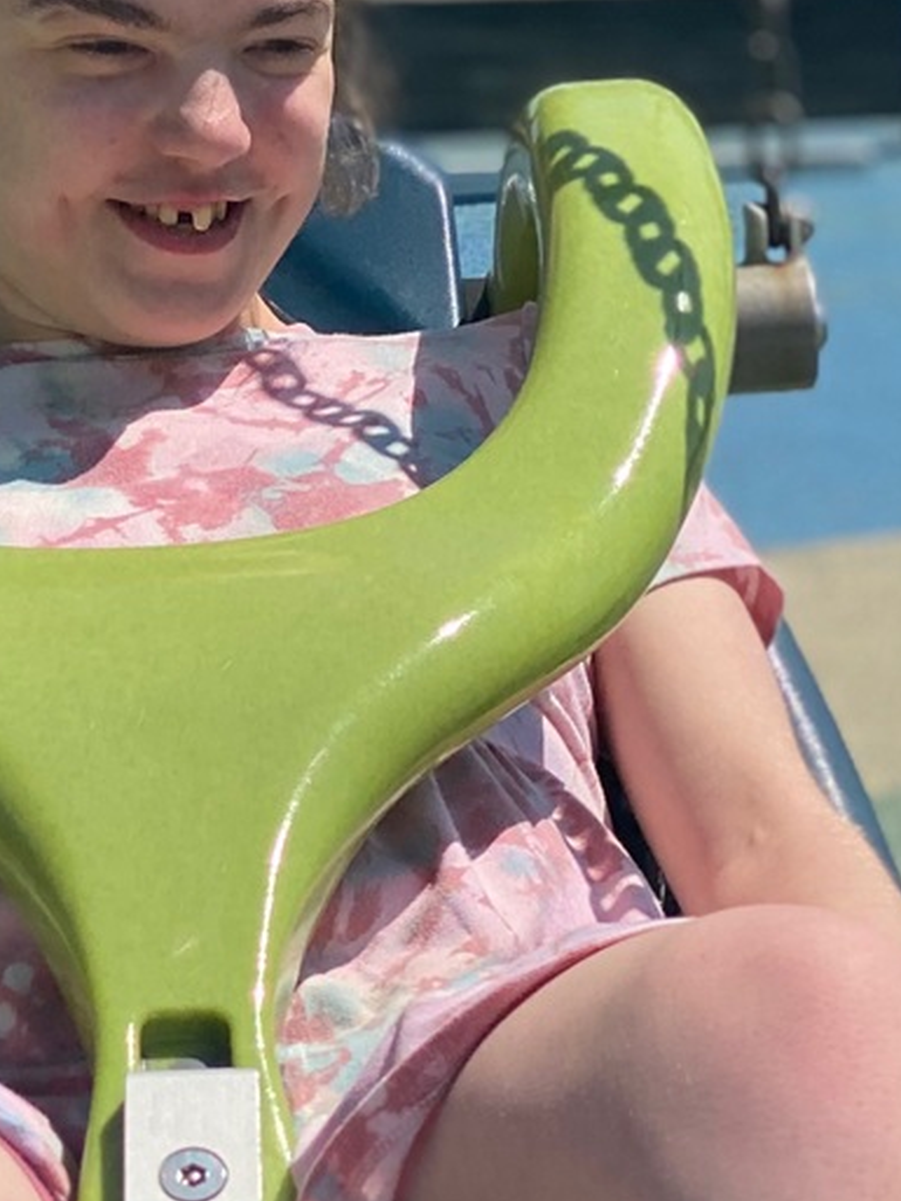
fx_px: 5065
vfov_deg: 13.5
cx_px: 21
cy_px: 950
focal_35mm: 146
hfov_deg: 10.1
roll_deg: +2.1
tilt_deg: -15.9
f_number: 2
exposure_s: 1/1845
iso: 20
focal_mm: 6
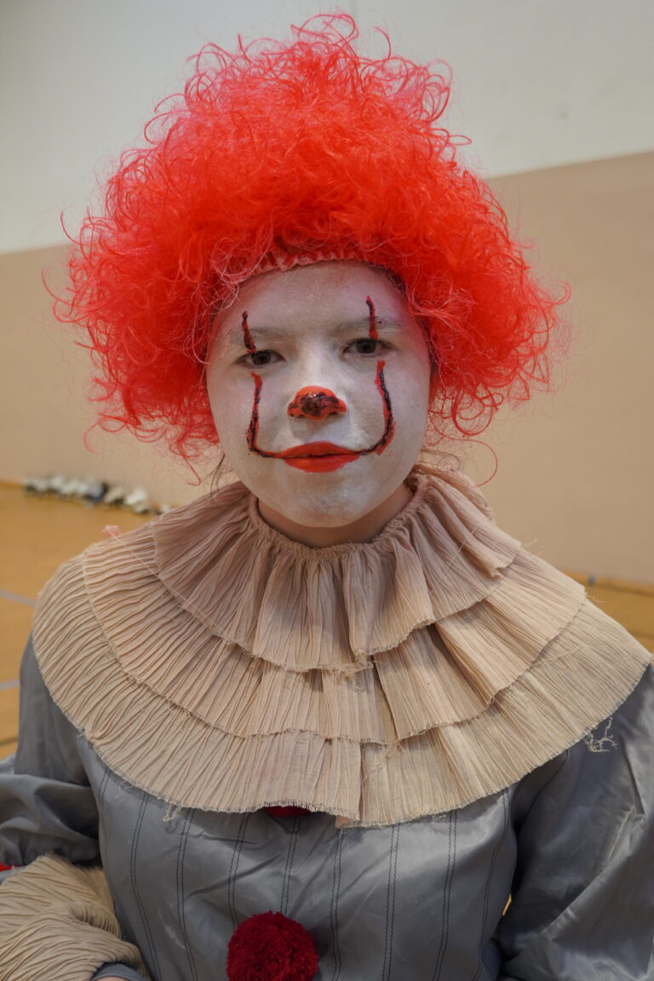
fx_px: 981
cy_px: 490
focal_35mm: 36
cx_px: 327
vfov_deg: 53.1
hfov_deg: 36.9
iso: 640
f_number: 4
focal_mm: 24
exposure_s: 1/160
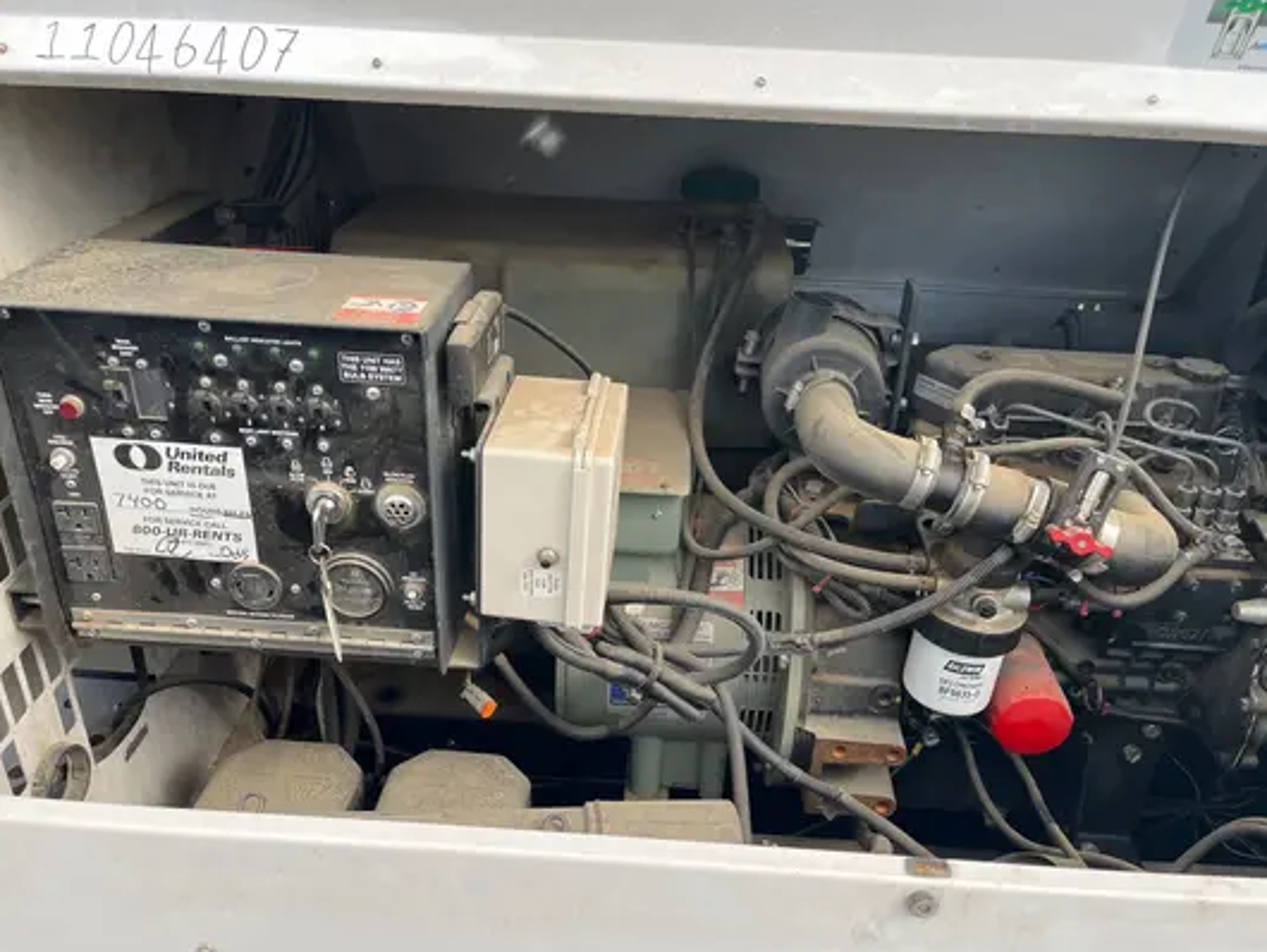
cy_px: 472
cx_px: 645
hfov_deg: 65.3
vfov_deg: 51.4
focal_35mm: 27
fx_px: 989
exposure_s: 1/497
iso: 50
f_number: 1.6
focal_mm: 5.1
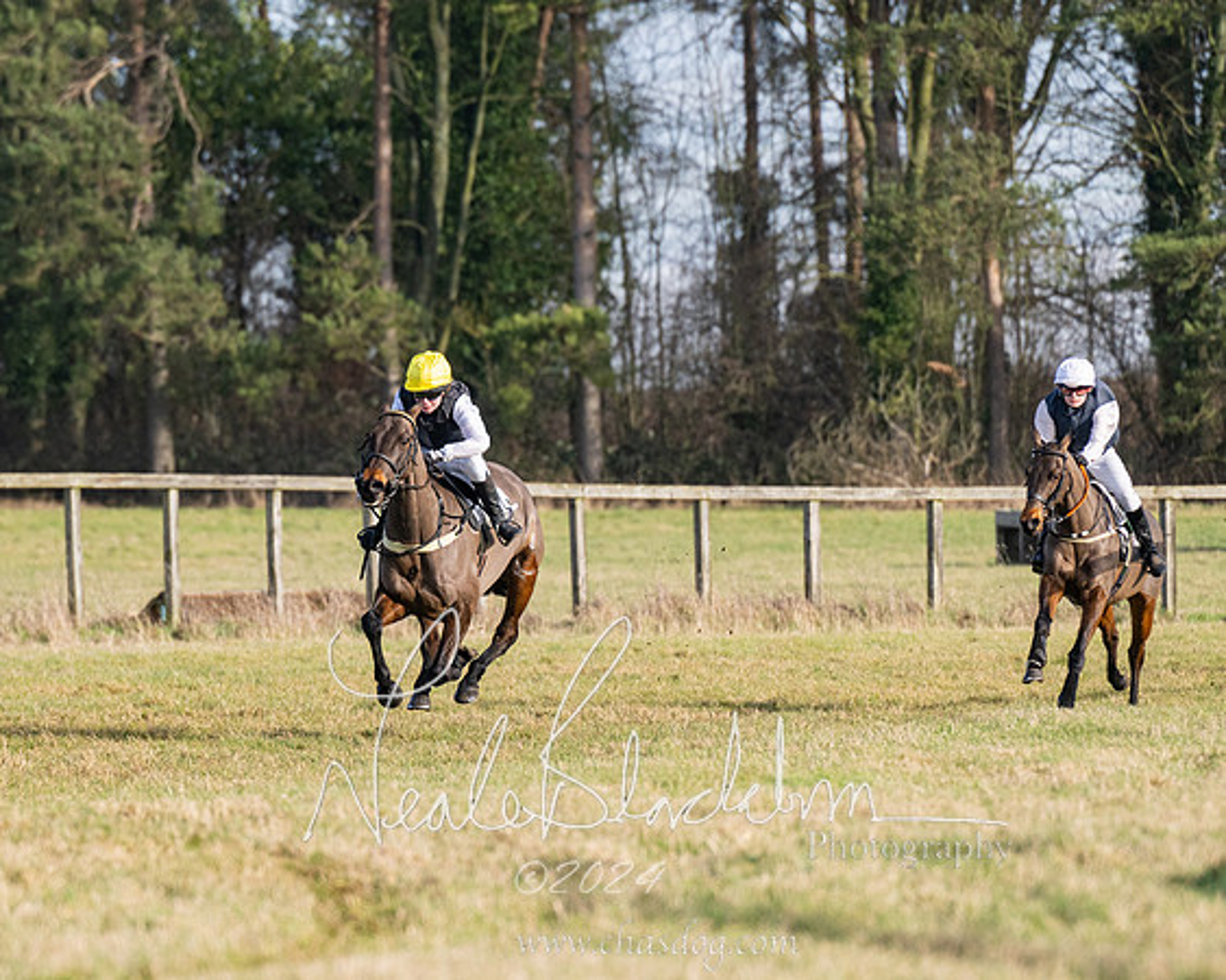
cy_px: 490
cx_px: 490
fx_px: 17164
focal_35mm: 473
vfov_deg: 3.3
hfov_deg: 4.1
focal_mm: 280
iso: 400
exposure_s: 1/2000
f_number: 5
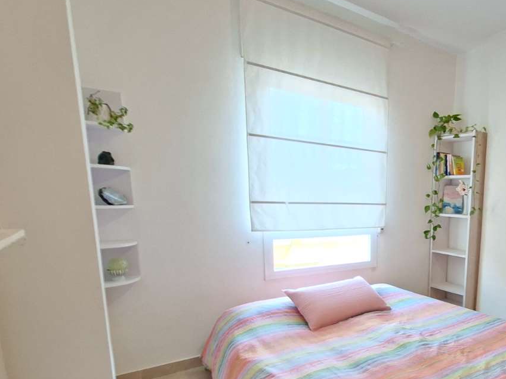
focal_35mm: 23
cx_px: 399
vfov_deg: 57.3
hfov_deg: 67.6
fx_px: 336
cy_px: 260
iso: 200
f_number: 2.2
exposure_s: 1/24
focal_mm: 1.74
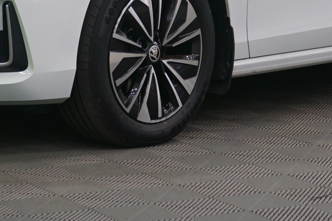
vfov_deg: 7.5
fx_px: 1641
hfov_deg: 11.5
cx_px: 172
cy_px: -143
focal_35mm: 178
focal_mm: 51
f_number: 5
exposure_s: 1/10
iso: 400
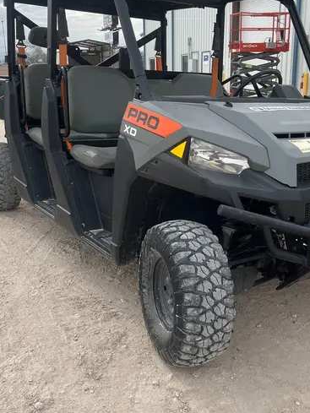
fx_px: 465
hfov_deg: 36.8
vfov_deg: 47.9
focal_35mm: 39
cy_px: 210
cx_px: 171
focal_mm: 5.1
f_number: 1.6
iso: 50
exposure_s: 1/2179
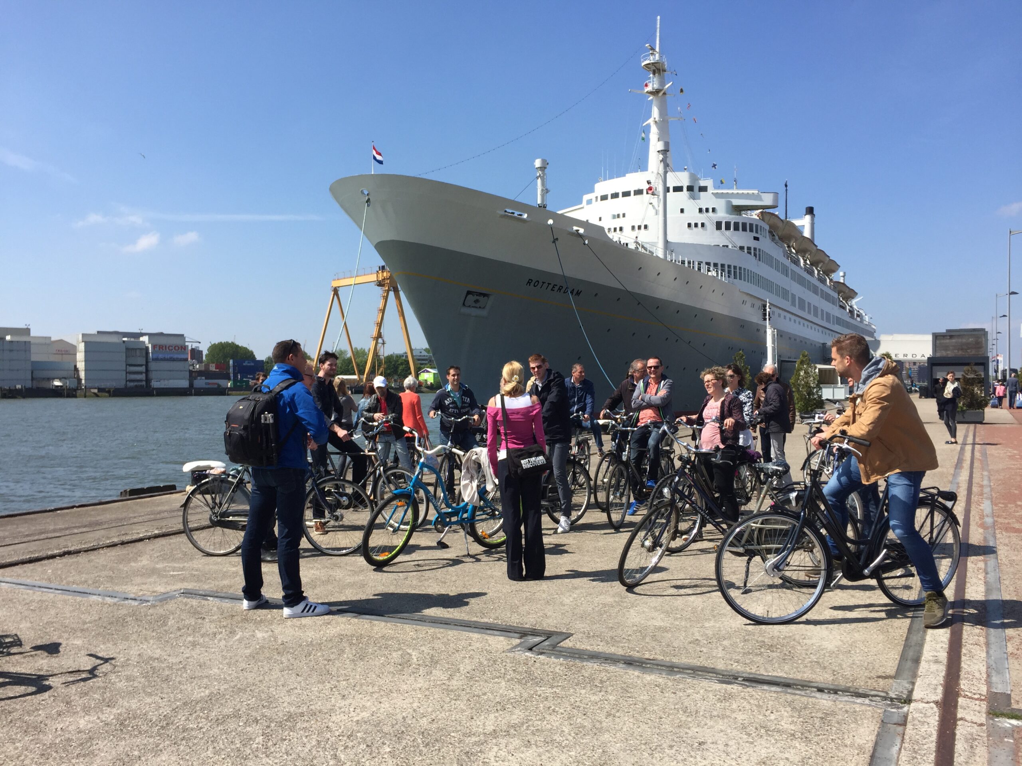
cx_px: 511
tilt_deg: +0.1
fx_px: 856
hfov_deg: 61.7
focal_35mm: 29
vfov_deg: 48.2
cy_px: 383
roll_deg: -0.2
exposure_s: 1/1799
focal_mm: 4.15
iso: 32
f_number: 2.2
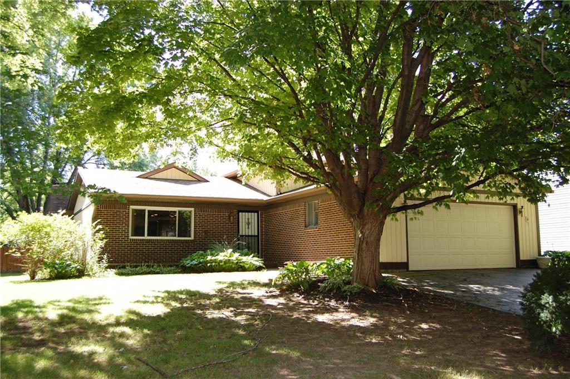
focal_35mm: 33
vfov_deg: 39.9
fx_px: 522
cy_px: 190
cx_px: 285
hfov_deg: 57.3
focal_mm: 22
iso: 320
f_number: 5.6
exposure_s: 1/125
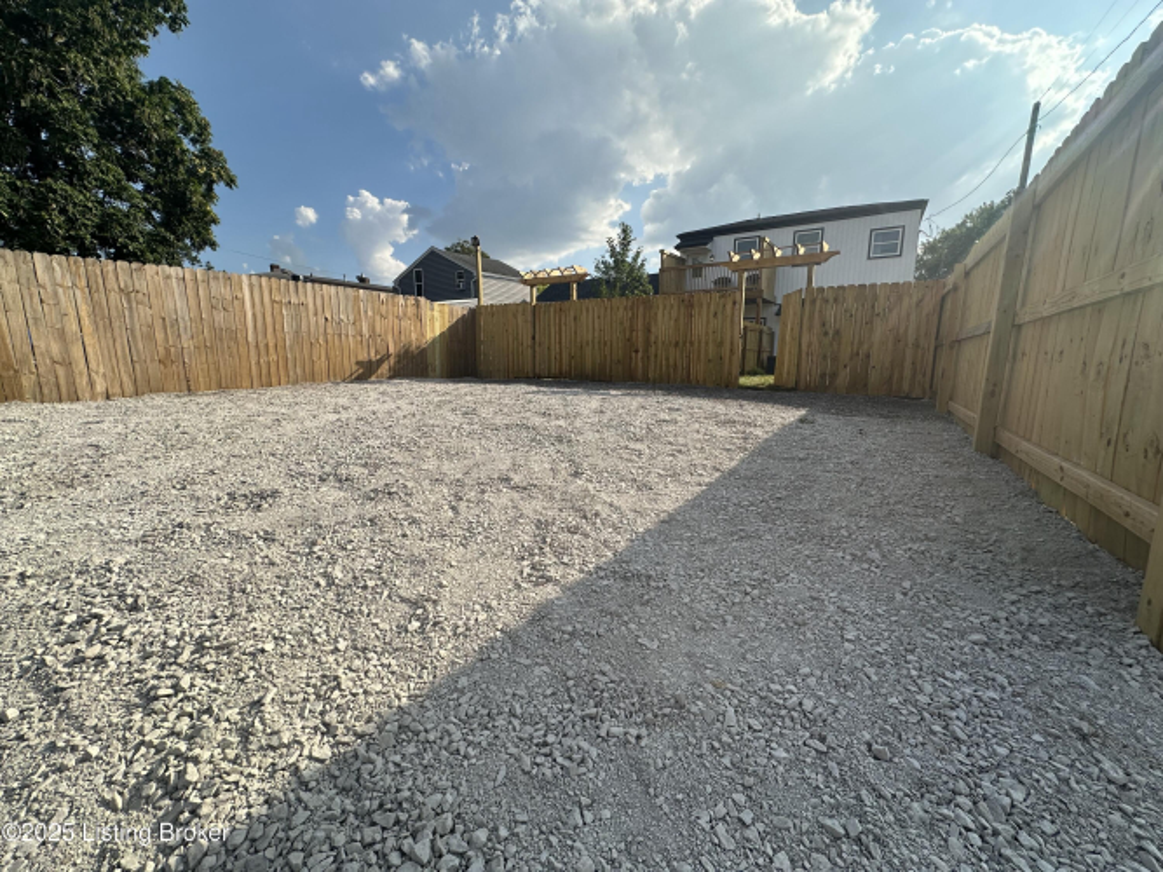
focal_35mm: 14
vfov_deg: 85.7
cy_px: 436
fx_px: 470
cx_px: 582
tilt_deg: -8.5
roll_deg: -1.6
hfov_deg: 102.1
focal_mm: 2.22
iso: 50
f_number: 2.2
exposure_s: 1/1825
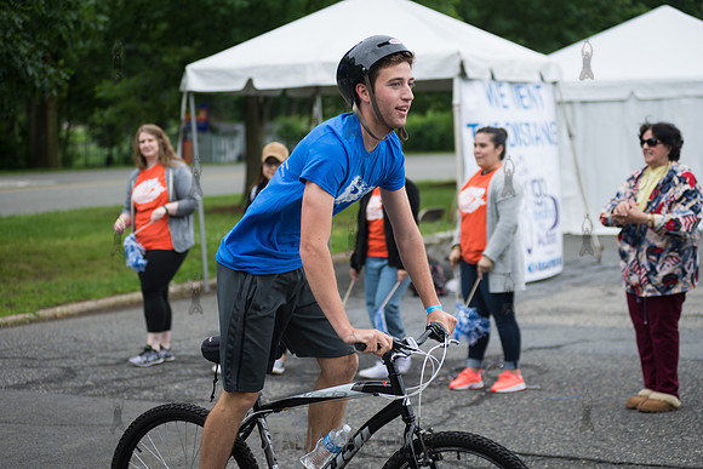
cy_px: 234
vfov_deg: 17.1
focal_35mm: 80
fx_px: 1563
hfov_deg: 25.4
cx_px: 352
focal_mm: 80
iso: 200
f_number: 3.5
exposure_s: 1/800
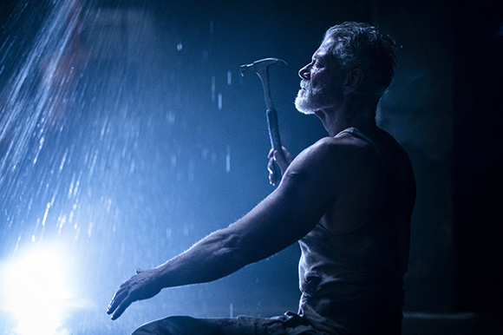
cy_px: 168
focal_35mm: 50
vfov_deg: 27.0
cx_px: 252
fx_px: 698
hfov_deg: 39.6
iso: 6400
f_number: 1.4
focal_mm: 50
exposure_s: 1/125
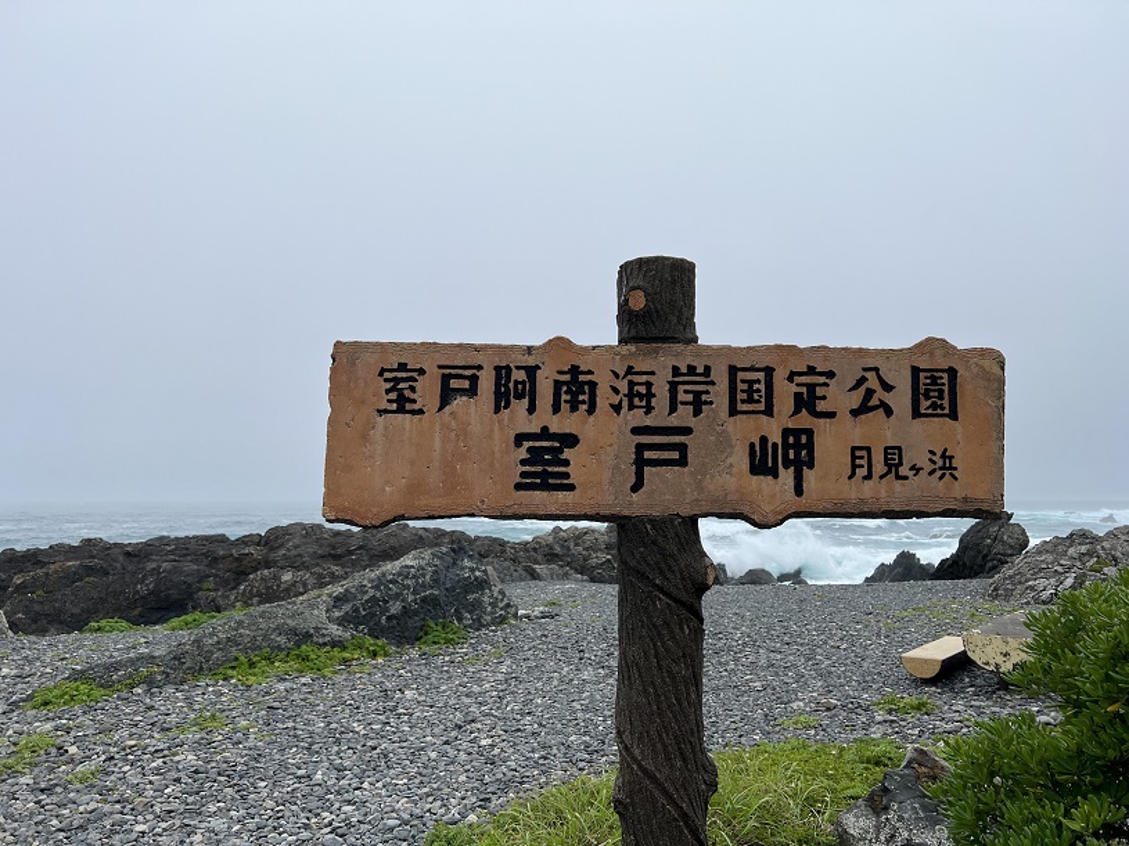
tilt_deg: +4.0
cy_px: 423
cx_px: 564
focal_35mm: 26
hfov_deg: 67.3
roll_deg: -0.2
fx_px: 848
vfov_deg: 53.1
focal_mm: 5.7
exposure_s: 1/3257
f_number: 1.5
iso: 50
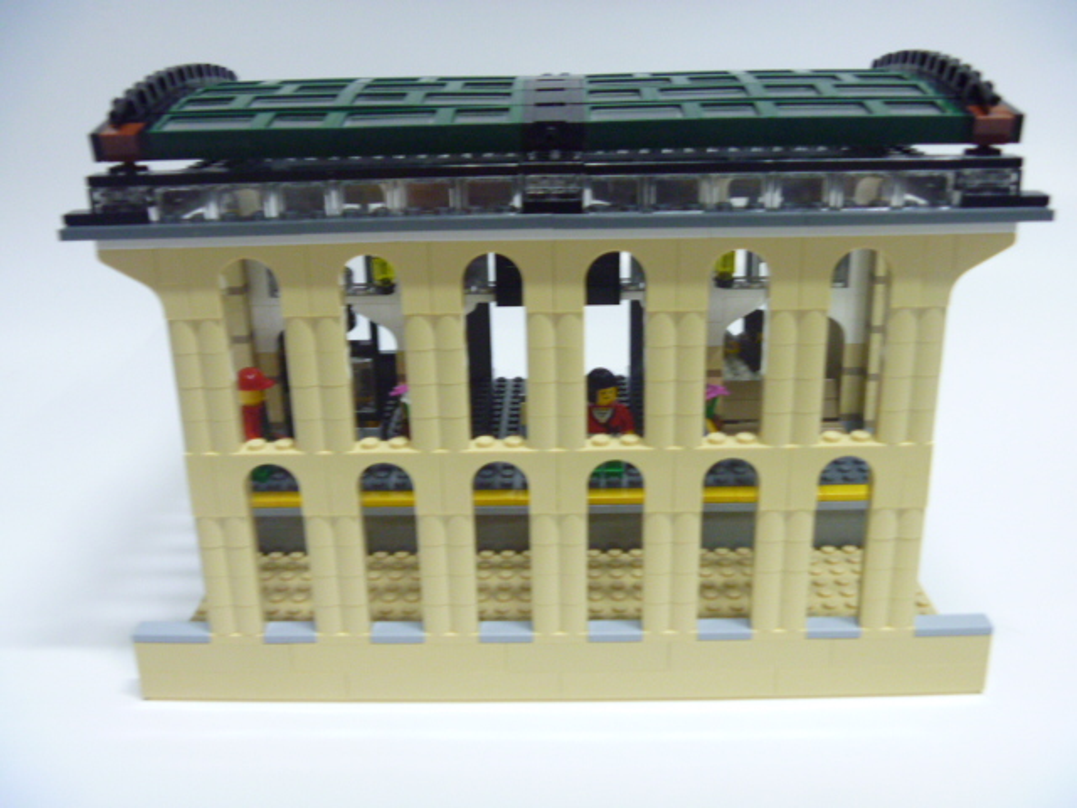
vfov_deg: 40.7
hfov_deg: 52.6
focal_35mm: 35
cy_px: 404
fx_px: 1089
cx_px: 538
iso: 400
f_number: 3.5
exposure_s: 1/13
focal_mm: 6.3
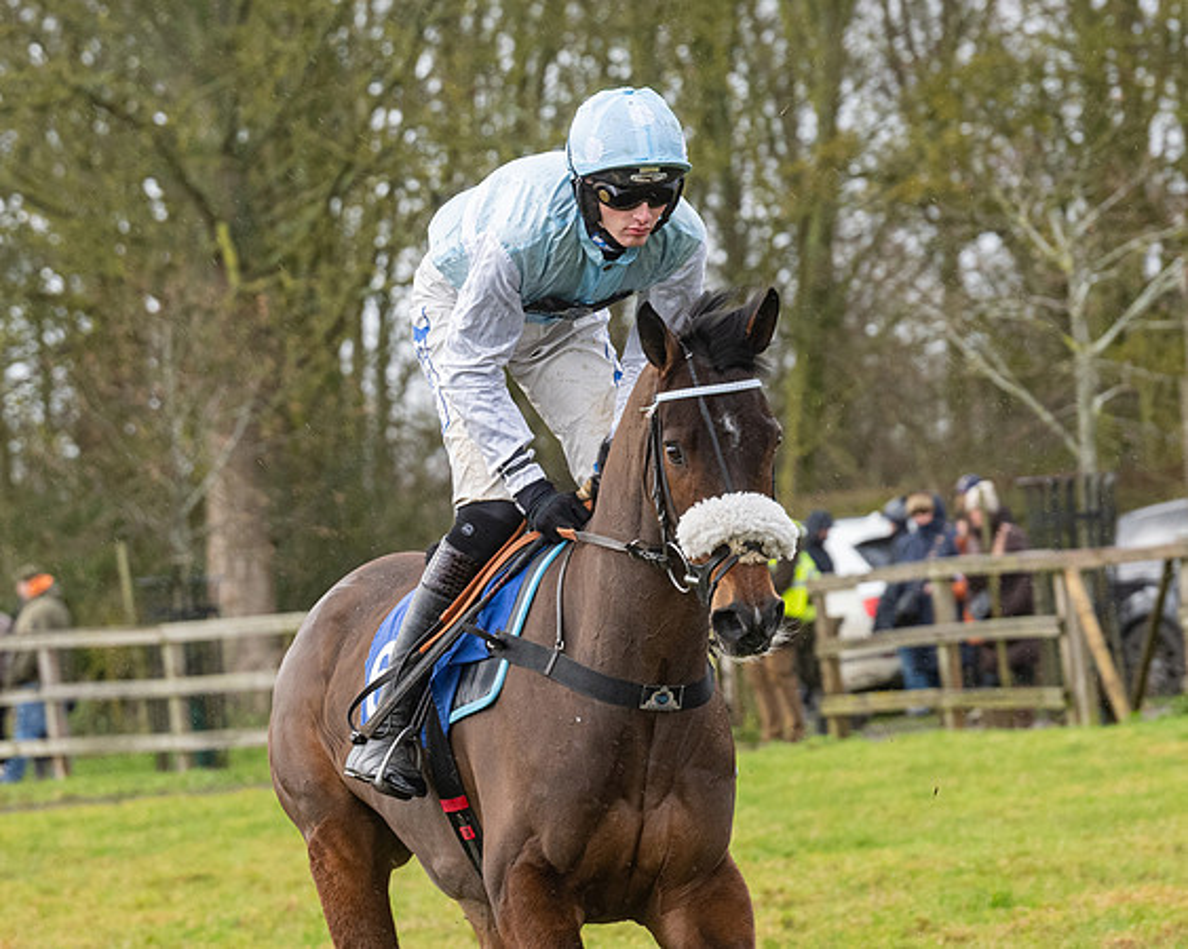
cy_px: 407
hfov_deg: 6.7
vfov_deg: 5.4
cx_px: 617
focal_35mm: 287
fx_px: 10097
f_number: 5
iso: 800
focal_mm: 140
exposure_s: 1/500
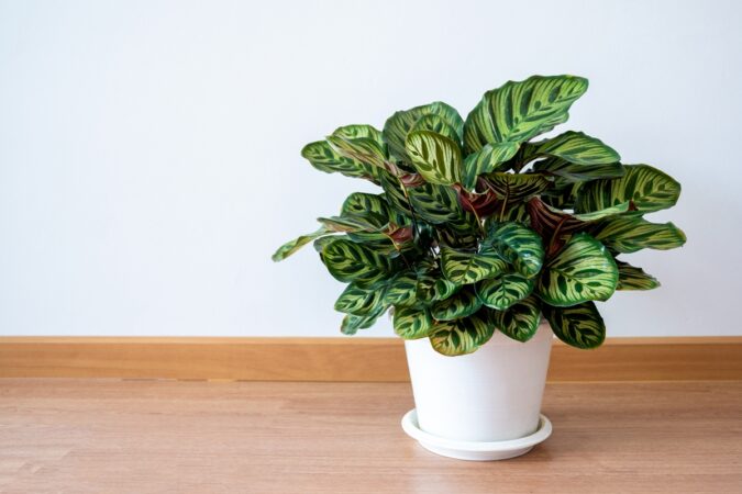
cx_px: 371
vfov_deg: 40.5
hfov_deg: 58.0
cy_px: 247
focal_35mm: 32
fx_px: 670
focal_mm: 32.5
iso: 400
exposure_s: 1/100
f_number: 4
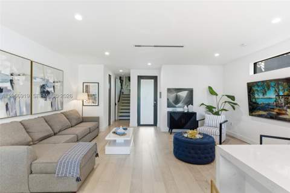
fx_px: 137
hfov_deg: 93.3
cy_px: 96
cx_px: 145
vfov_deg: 70.3
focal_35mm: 17
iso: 250
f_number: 8
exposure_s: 1/125
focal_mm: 17
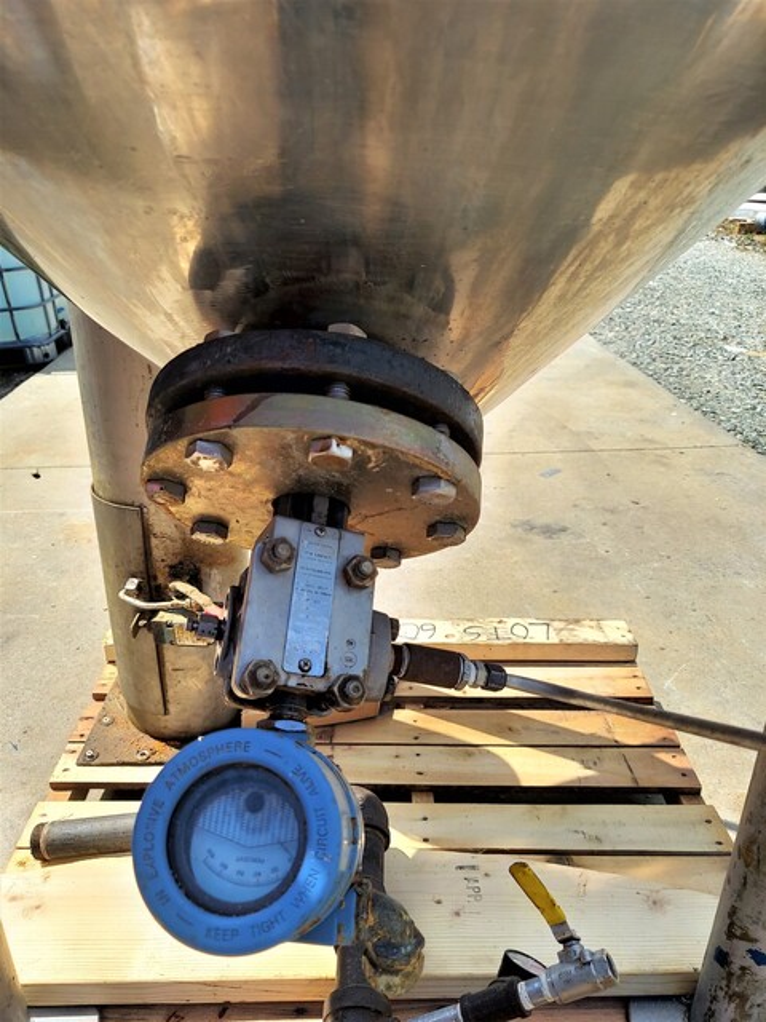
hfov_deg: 56.8
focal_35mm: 24
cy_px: 511
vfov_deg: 71.6
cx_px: 383
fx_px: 708
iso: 50
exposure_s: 1/1243
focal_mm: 5.23
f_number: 1.8
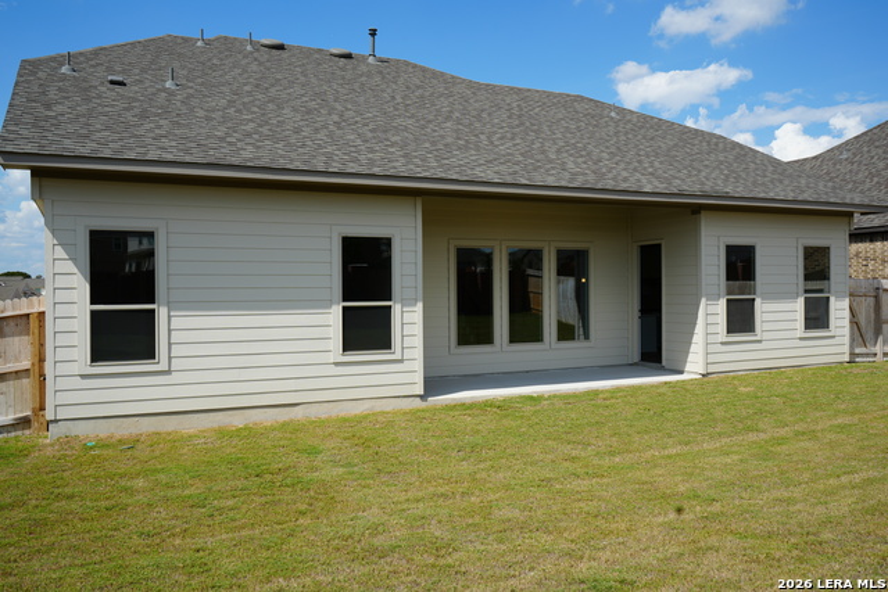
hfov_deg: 61.9
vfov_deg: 43.6
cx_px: 444
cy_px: 296
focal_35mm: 30
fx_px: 740
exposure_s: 1/200
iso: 100
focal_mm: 30
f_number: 10
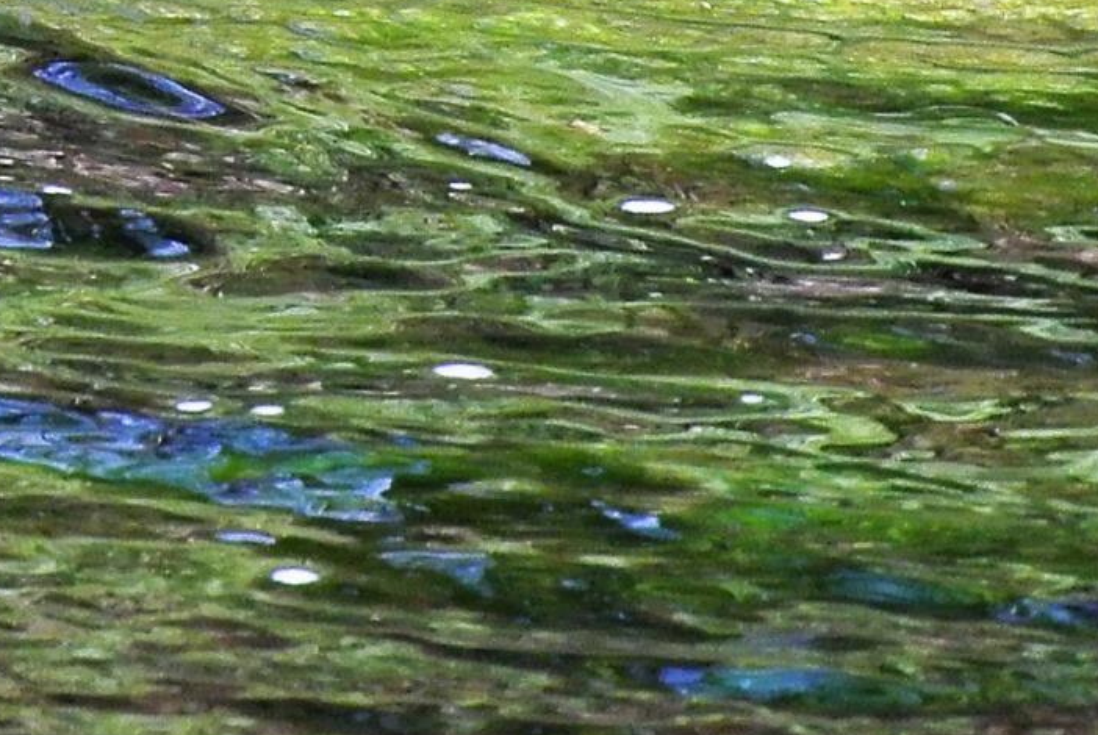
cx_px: -1051
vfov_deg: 1.1
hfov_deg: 1.6
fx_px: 38783
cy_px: -604
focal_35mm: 1270
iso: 800
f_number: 5.6
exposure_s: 1/500
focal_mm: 110
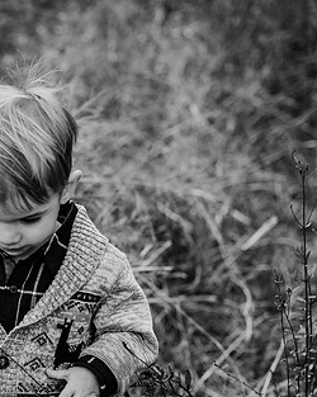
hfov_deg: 17.2
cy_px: 238
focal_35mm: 87
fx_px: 1021
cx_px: -14
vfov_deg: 22.0
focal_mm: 50
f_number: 2.8
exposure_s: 1/1000
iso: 400
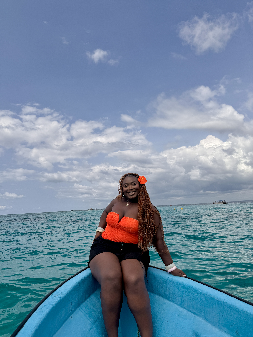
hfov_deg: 56.8
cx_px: 126
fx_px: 234
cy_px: 168
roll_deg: +2.0
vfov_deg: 71.6
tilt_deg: +12.7
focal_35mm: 24
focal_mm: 6.76
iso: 80
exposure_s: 1/10309
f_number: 1.78
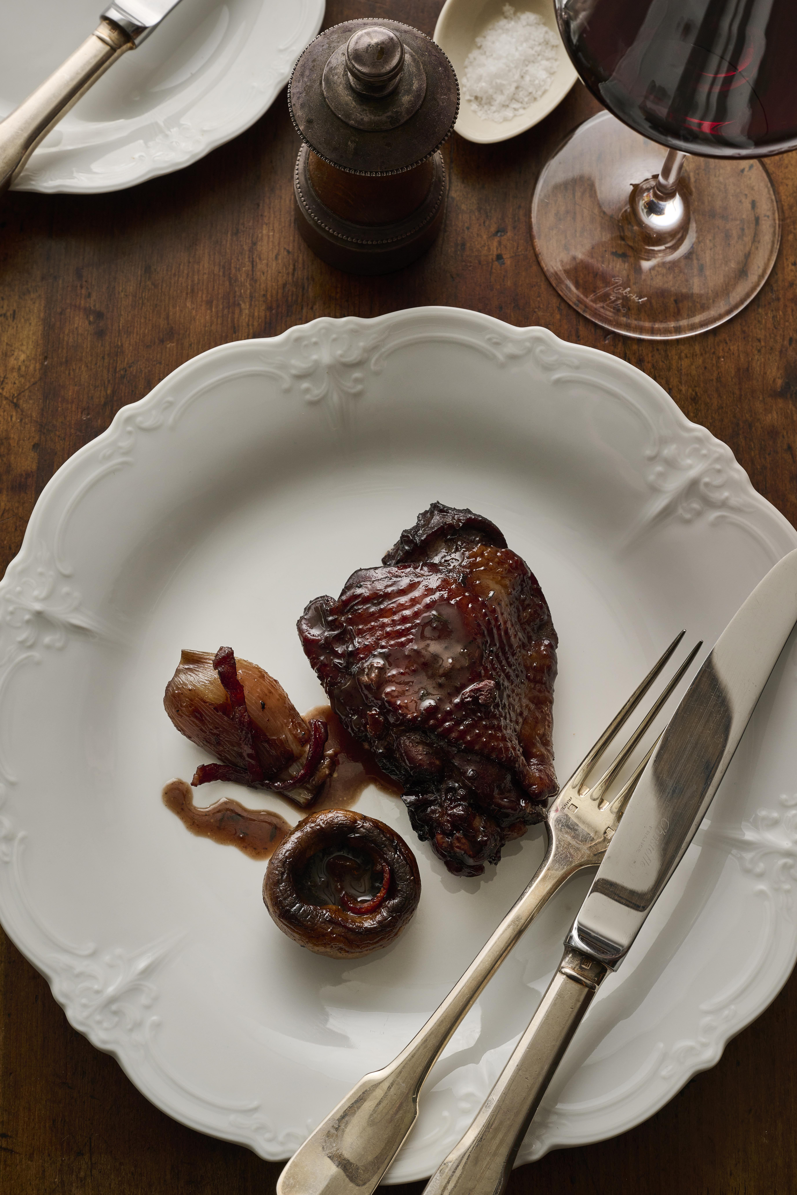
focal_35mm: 70
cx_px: 398
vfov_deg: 28.8
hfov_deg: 19.5
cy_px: 598
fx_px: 2324
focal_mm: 70
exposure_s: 1/50
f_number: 11
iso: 200
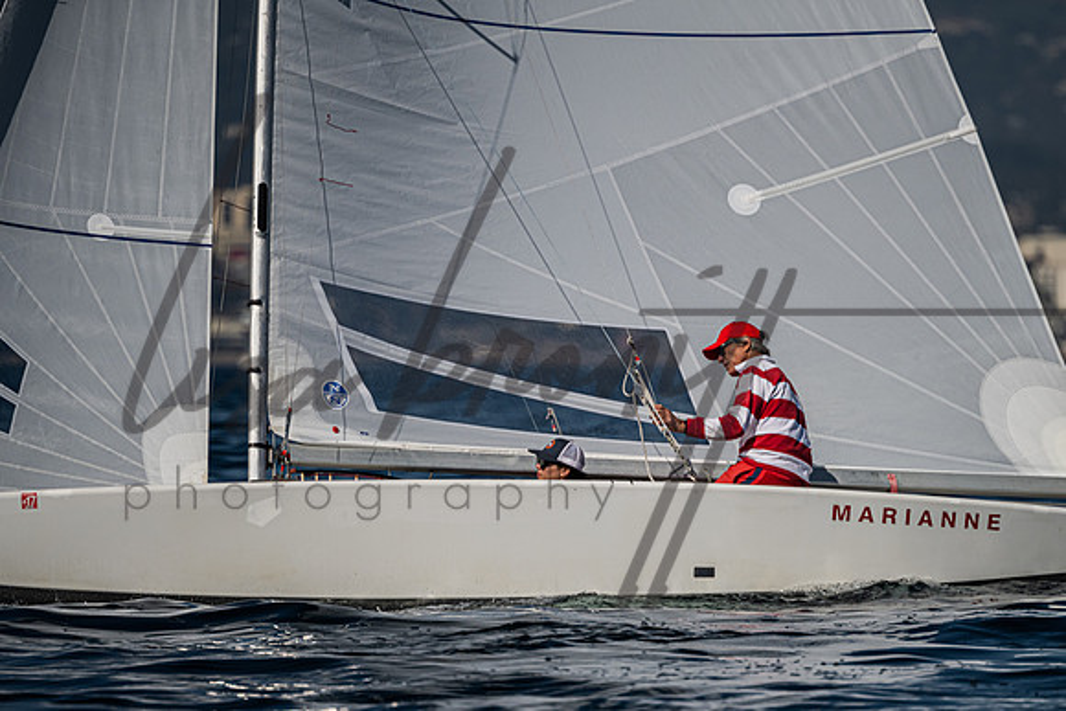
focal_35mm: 525
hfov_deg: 3.9
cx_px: 644
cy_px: 457
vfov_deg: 2.6
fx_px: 15555
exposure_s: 1/8000
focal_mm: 400
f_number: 5.6
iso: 400
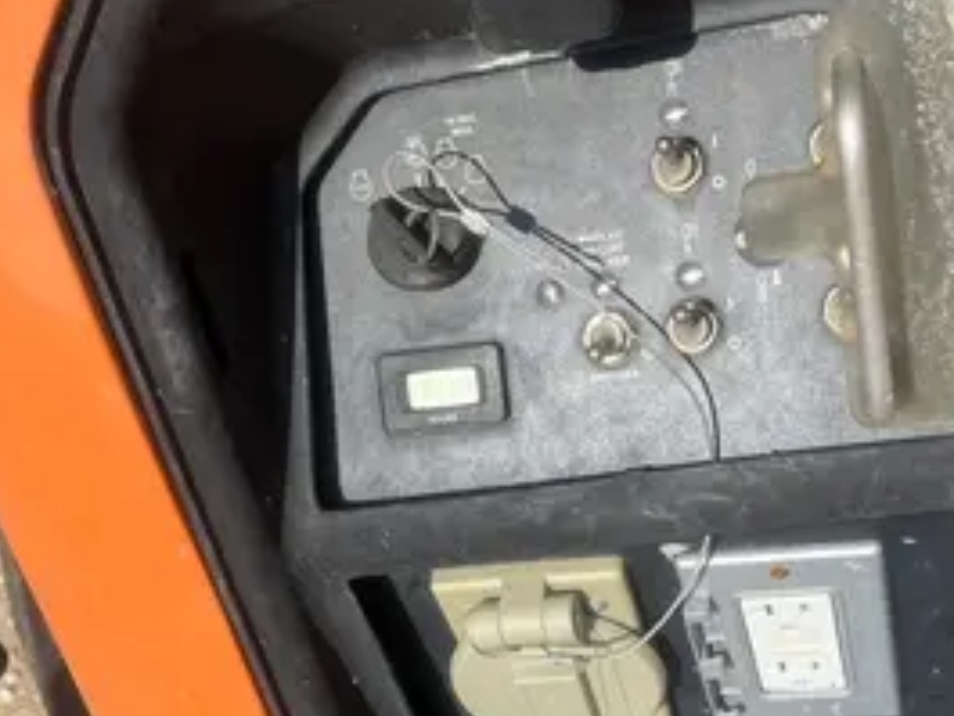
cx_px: 522
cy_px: 495
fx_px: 1489
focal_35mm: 54
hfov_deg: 35.5
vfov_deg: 26.8
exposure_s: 1/4310
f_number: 1.6
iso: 50
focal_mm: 5.1
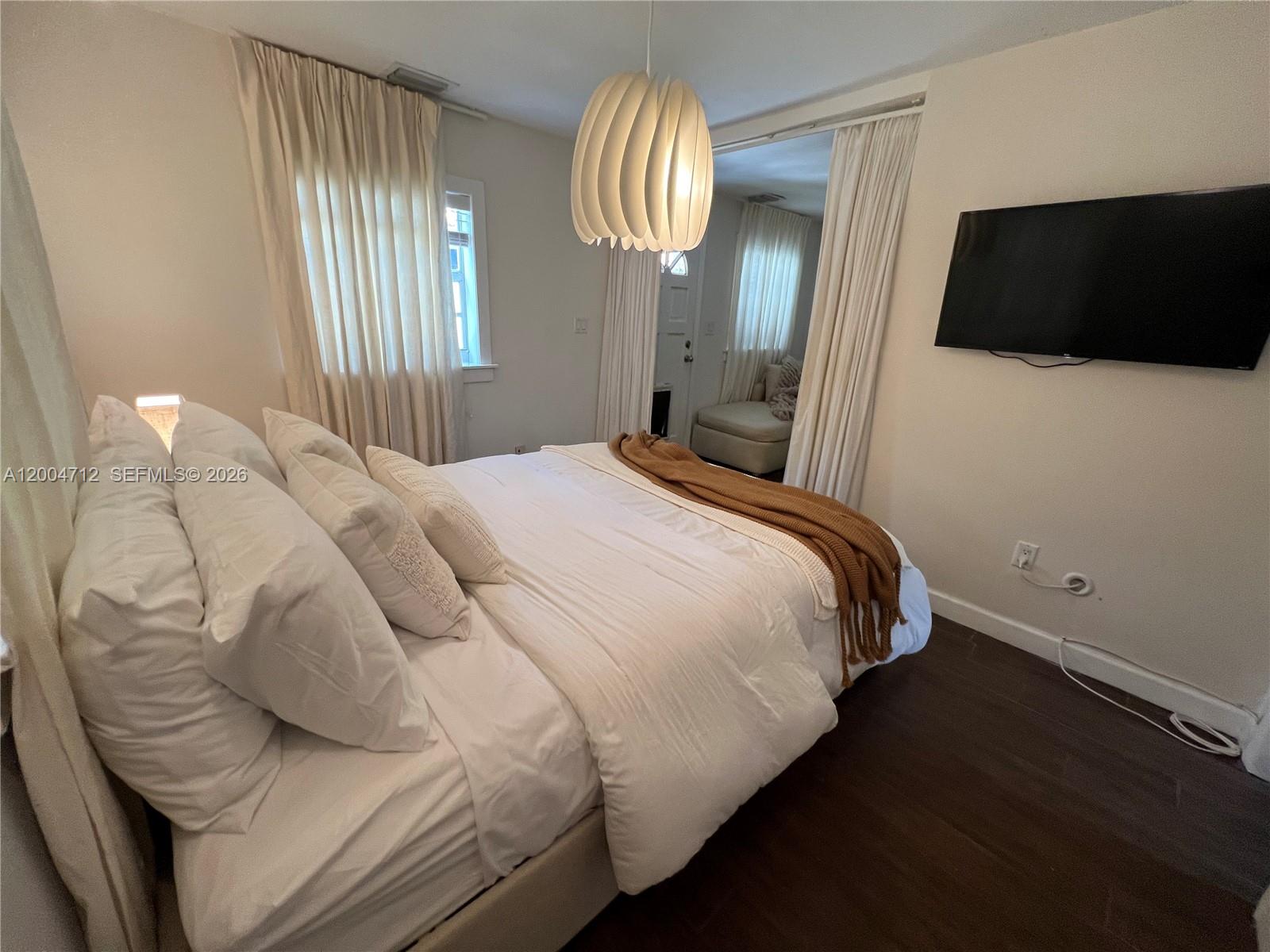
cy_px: 476
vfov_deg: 89.9
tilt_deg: -18.4
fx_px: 477
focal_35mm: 13
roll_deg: -3.0
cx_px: 635
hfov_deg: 106.2
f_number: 1.8
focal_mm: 1.57
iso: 200
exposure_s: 1/120
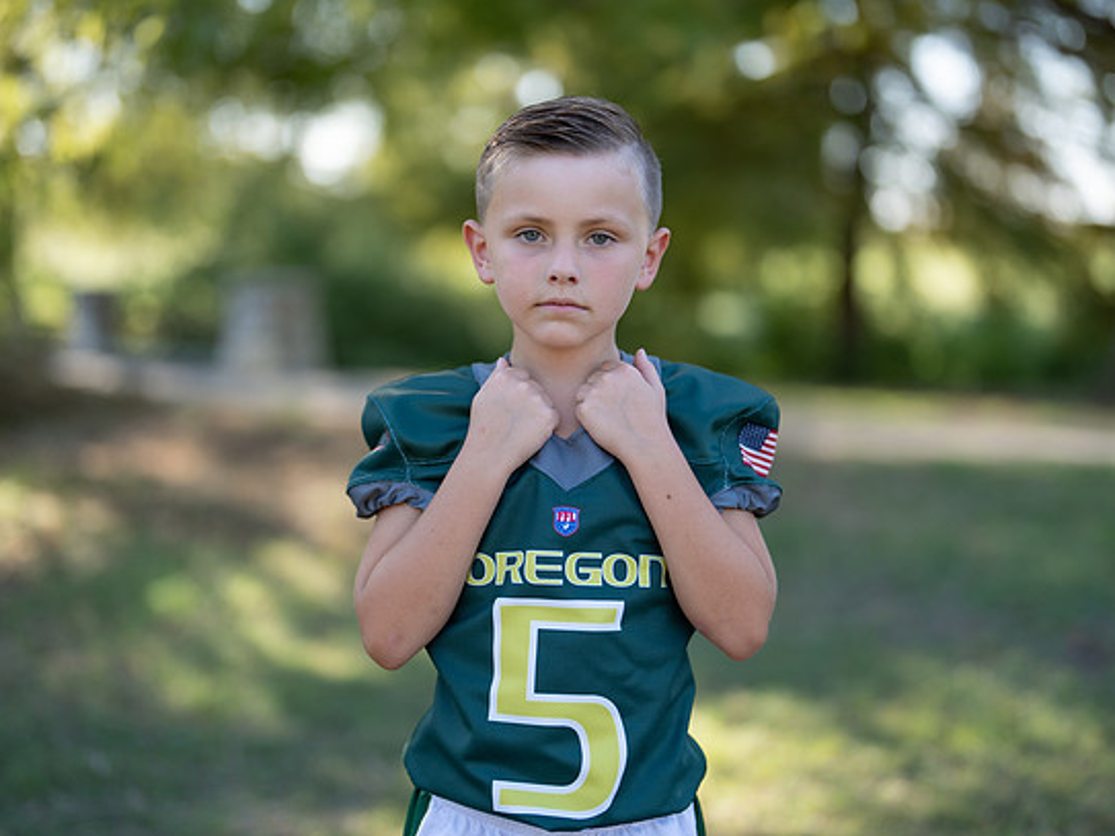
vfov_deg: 26.5
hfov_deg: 34.9
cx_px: 573
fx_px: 1771
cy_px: 421
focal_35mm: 55
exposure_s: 1/1250
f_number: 1.2
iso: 100
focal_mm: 50
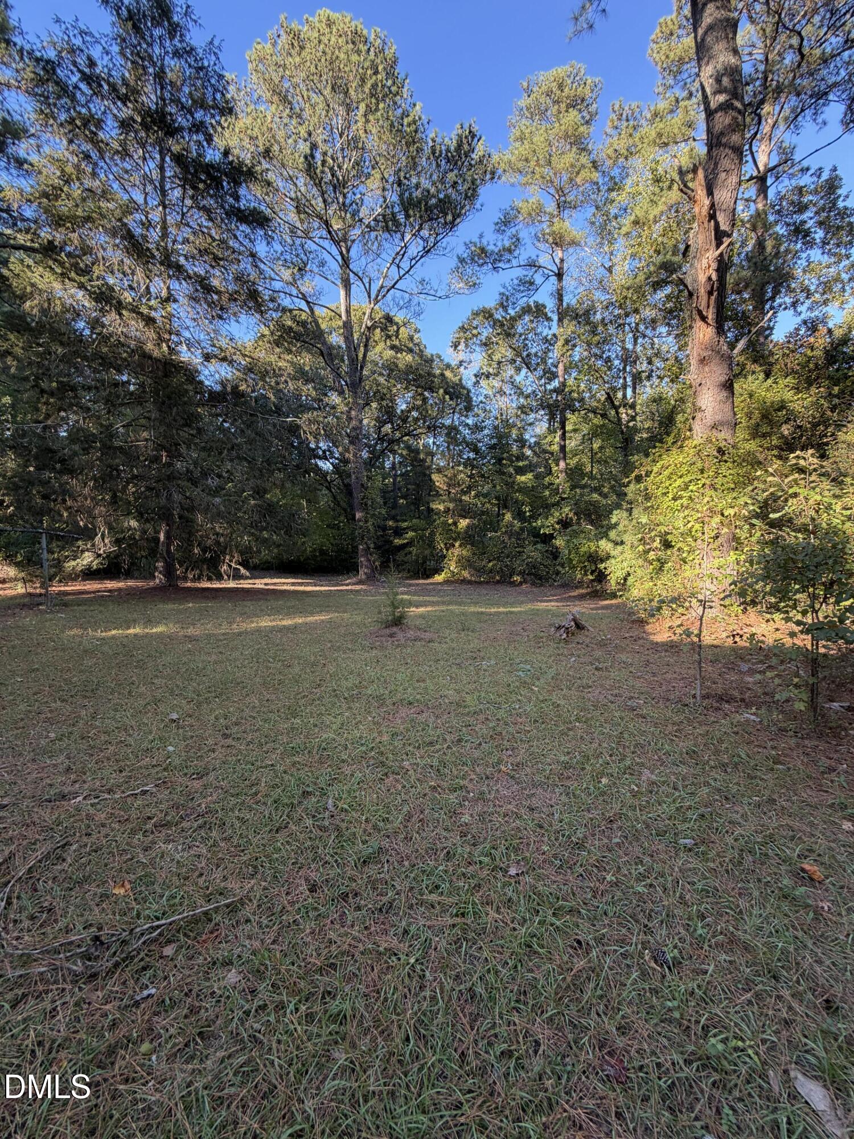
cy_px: 570
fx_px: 461
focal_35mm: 14
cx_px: 427
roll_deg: +1.3
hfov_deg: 85.7
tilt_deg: -2.9
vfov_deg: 102.1
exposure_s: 1/121
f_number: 2.2
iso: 50
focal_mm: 2.22
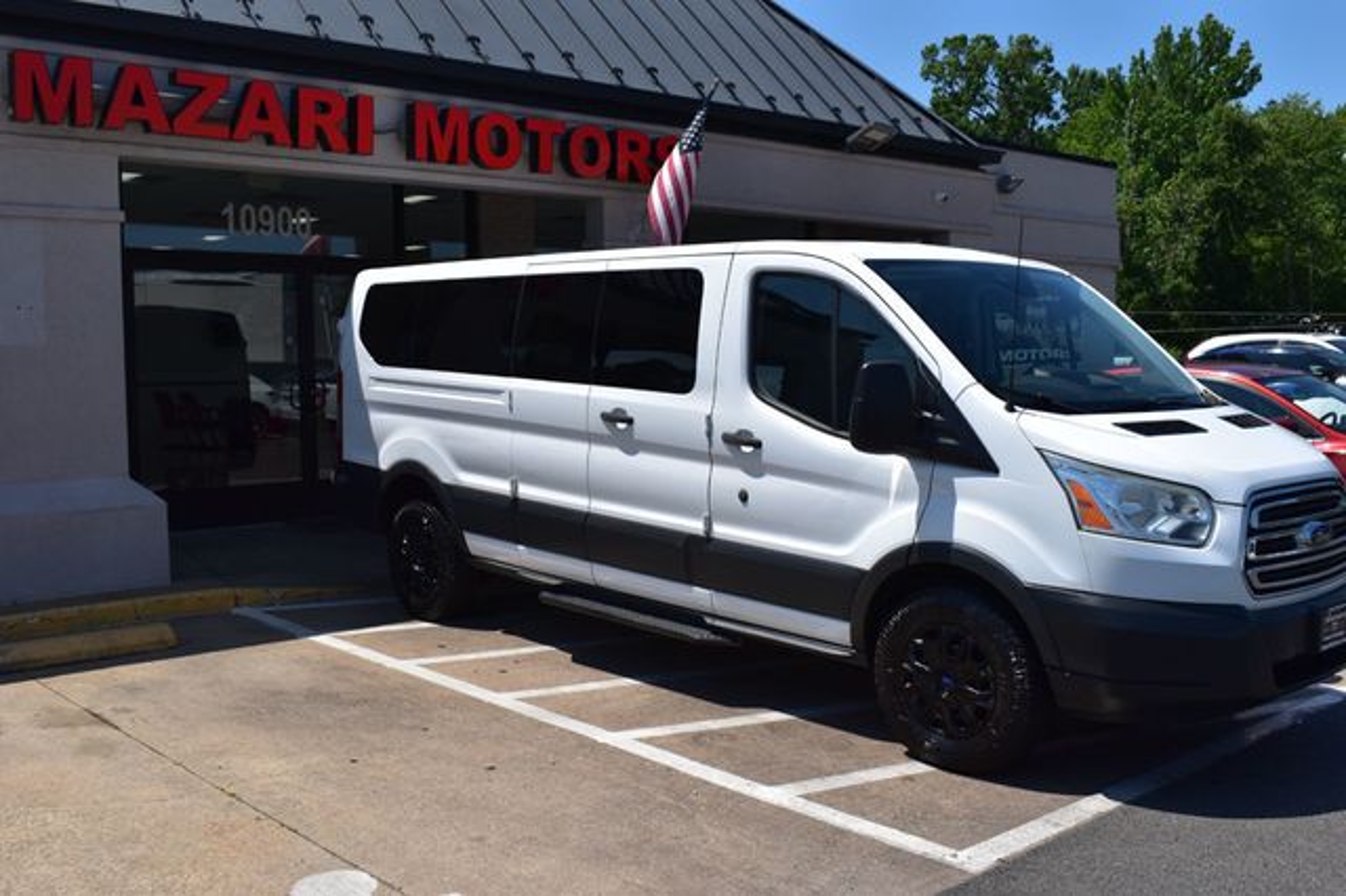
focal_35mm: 36
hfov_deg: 53.2
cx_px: 673
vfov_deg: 36.8
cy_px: 448
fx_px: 1345
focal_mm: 24
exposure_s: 1/500
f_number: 11
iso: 200
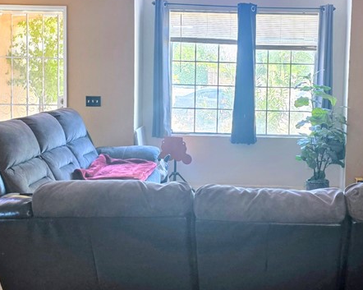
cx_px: 256
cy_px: 106
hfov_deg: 35.5
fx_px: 558
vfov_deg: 29.0
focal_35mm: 52
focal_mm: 6.3
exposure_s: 1/120
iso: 250
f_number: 1.7
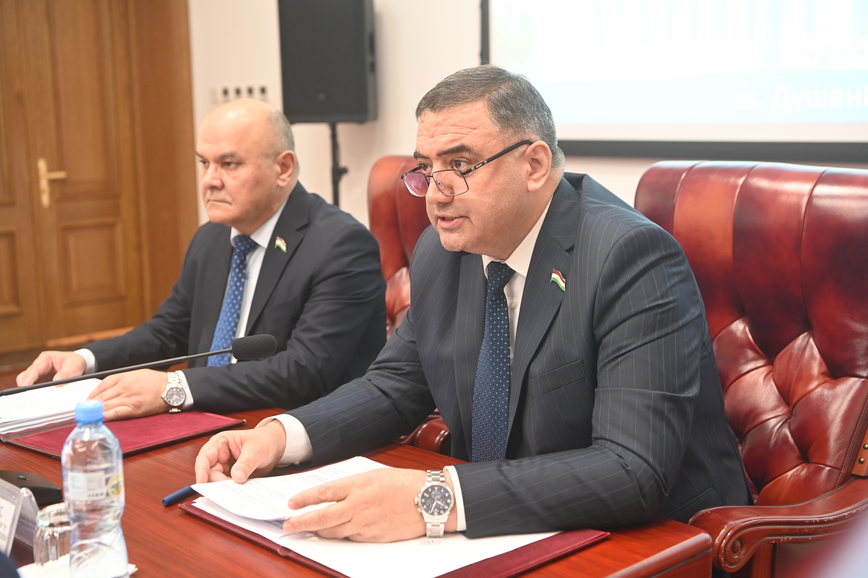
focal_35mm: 48
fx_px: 1157
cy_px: 289
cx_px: 434
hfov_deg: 41.1
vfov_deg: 28.1
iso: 1250
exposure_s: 1/50
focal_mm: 48
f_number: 3.5
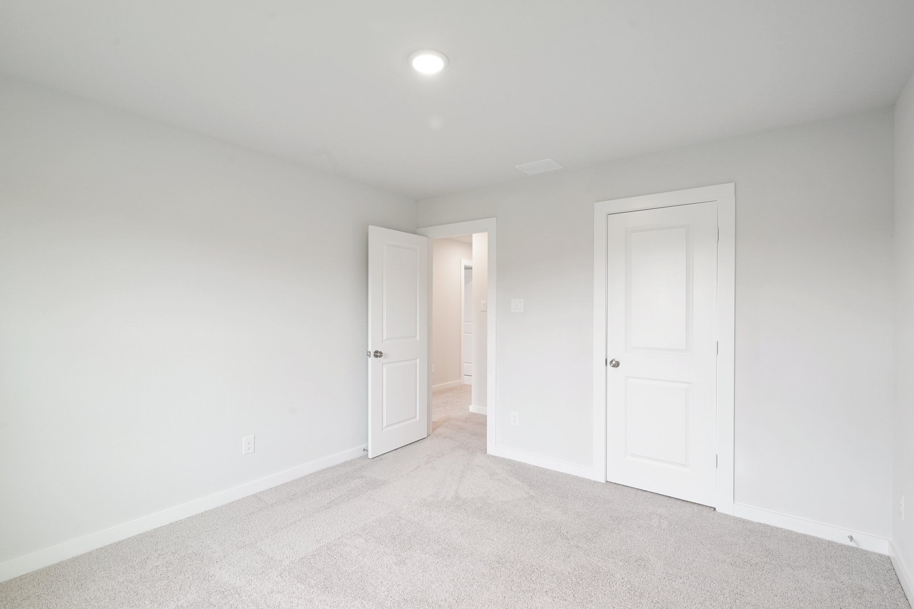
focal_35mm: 16
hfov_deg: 95.0
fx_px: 419
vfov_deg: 72.0
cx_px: 457
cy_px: 304
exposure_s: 1/6
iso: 400
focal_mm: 16.5
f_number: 8
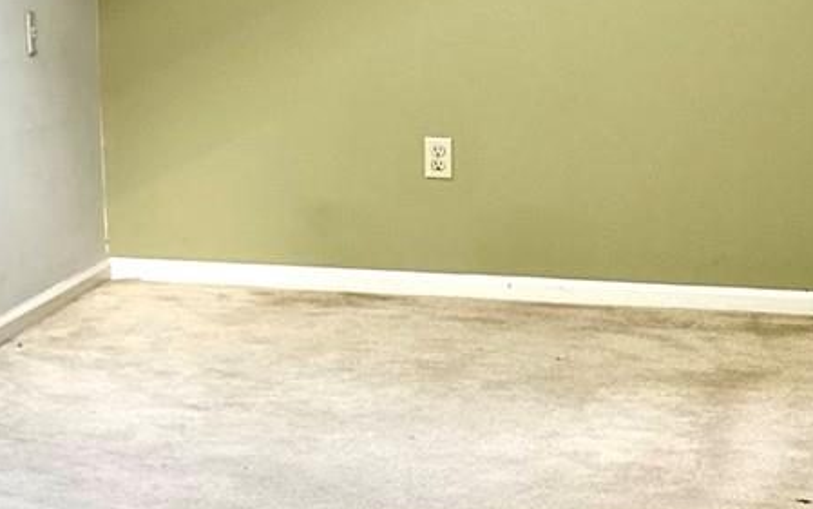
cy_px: -53
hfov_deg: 14.9
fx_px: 2571
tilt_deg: -1.7
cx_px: -788
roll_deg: +2.6
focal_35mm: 116
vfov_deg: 11.1
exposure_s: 1/183
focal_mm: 6.76
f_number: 1.78
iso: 64
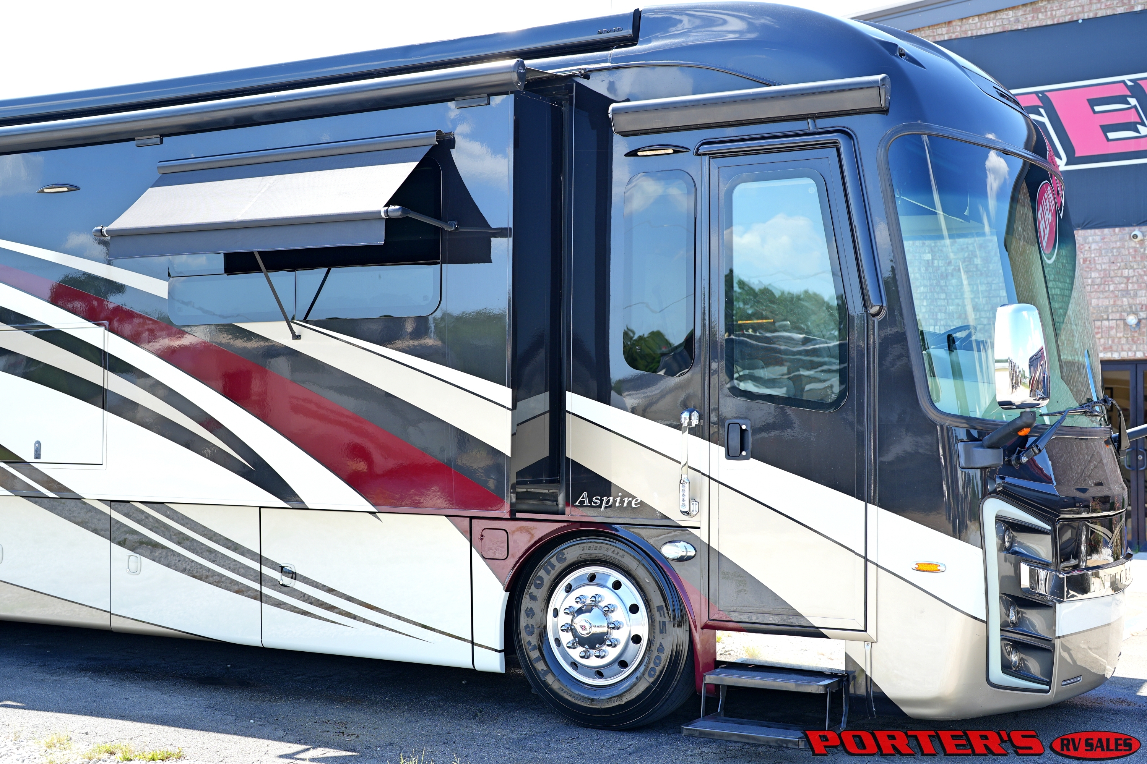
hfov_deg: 39.6
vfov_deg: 27.0
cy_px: 382
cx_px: 574
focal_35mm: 50
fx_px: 1593
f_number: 3.5
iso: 100
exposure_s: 1/250
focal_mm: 50
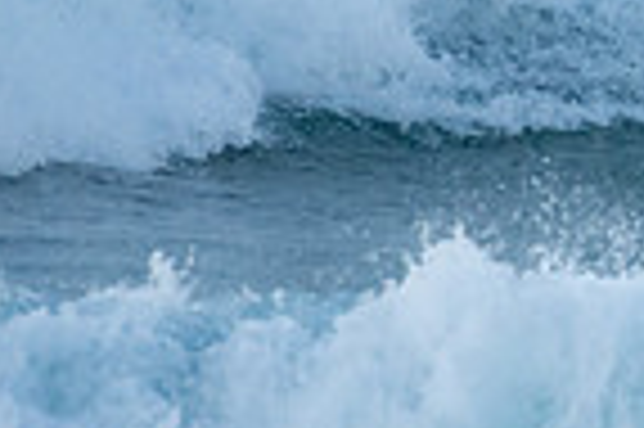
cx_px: 1139
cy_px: -219
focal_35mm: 3048
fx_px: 54462
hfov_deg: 0.7
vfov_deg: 0.5
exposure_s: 1/1250
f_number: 5.6
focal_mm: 500
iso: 1600
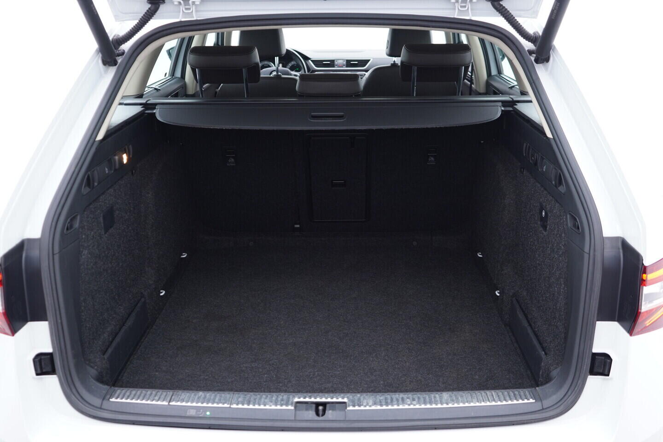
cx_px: 332
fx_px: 663
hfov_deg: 53.1
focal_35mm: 36
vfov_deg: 36.9
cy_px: 221
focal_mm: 24
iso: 250
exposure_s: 1/40
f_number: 2.8
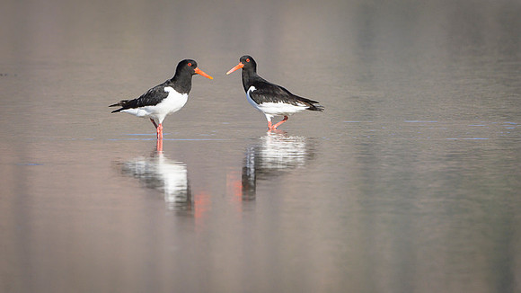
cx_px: 208
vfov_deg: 1.2
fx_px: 14419
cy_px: 79
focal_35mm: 1044
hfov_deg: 2.1
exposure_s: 1/2000
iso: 800
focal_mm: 500
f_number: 8
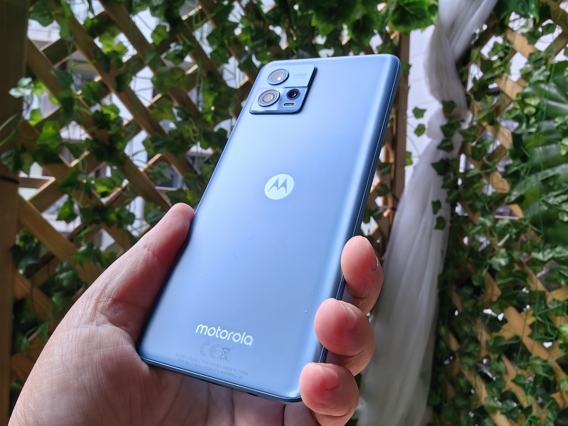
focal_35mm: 27
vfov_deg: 51.4
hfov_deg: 65.3
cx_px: 284
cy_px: 213
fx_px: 443
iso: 200
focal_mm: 5.75
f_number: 4
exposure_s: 1/29
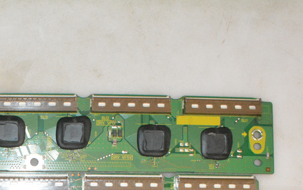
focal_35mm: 64
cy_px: 233
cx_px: 16
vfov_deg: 19.1
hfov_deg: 30.3
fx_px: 528
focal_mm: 18
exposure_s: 1/200
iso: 6400
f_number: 18
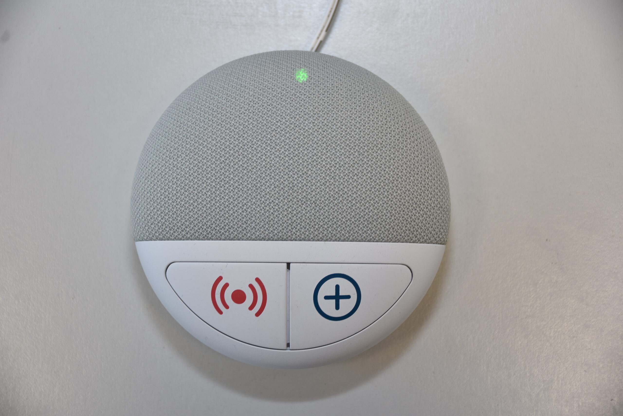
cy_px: 208
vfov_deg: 14.7
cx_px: 312
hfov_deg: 21.9
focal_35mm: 93
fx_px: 1609
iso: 100
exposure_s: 1/40
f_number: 5
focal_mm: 62
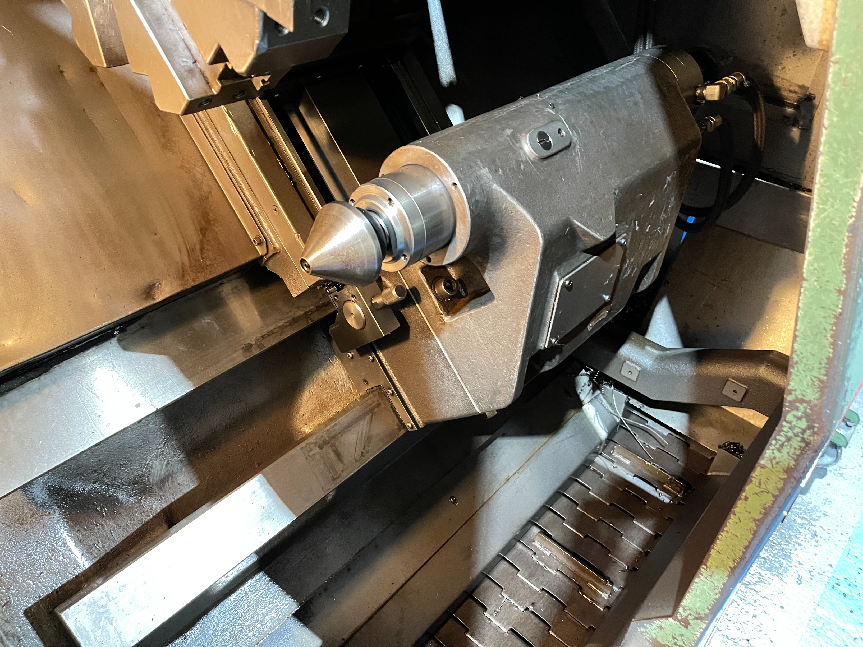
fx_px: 648
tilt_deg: -39.1
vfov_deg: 53.1
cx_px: 432
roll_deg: -4.1
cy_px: 324
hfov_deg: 67.3
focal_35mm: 26
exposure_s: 1/17
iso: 1000
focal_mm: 5.1
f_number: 1.6
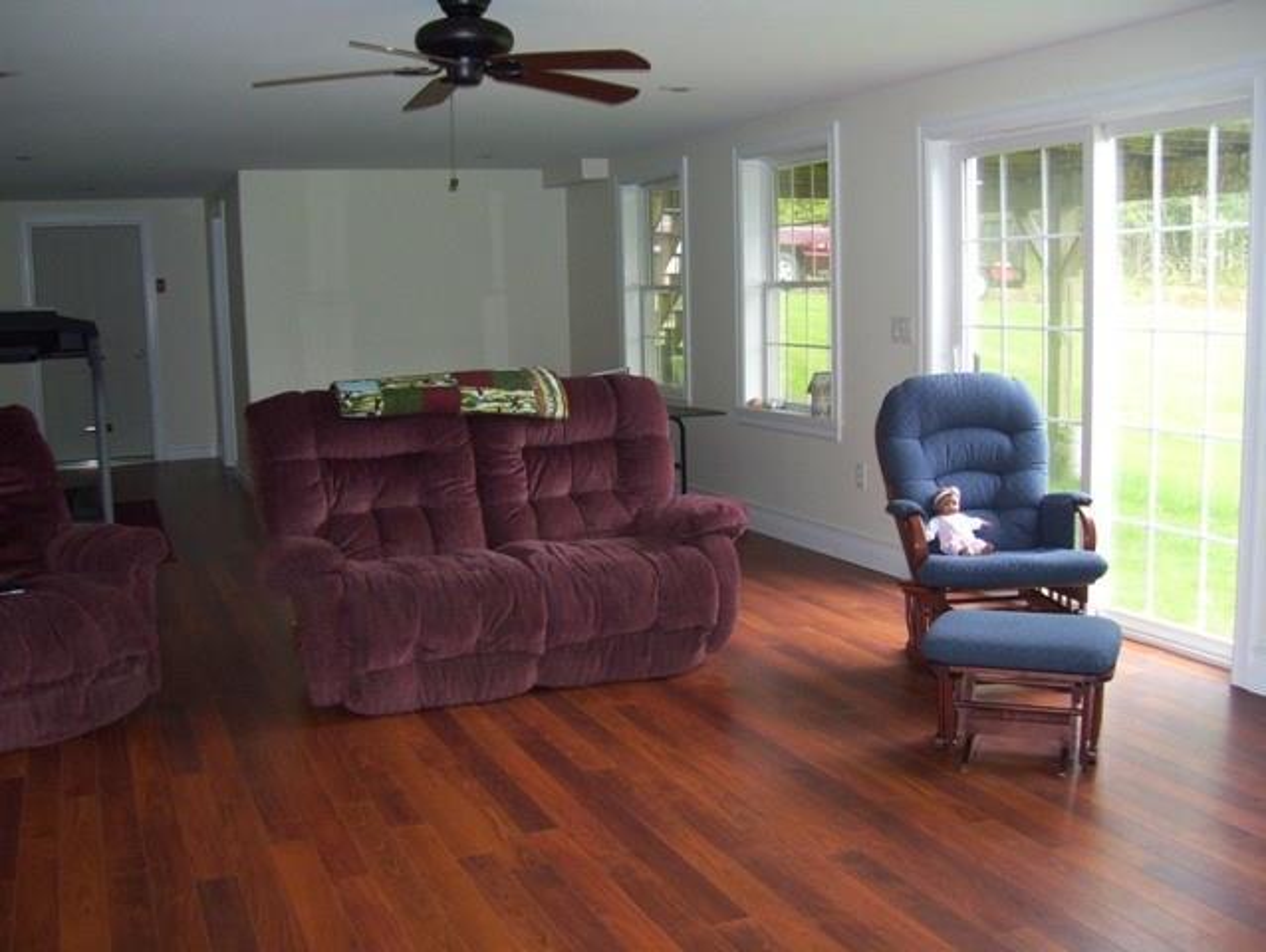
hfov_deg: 51.3
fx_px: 1318
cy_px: 476
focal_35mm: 36
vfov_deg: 39.7
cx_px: 633
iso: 200
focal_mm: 6
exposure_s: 1/60
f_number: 2.7
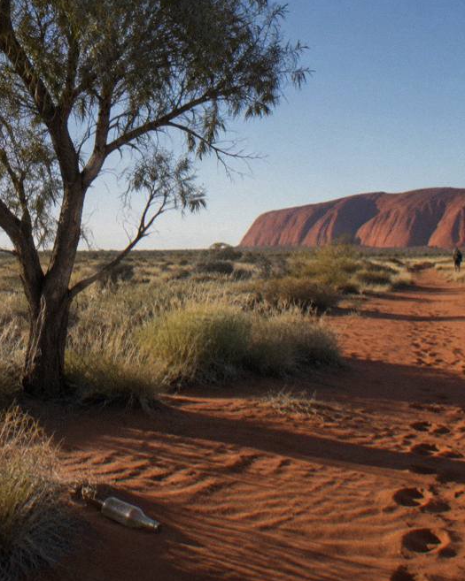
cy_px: 291
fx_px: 689
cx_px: 298
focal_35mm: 40
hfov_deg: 37.0
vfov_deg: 45.8
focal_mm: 28
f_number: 11
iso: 200
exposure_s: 1/80
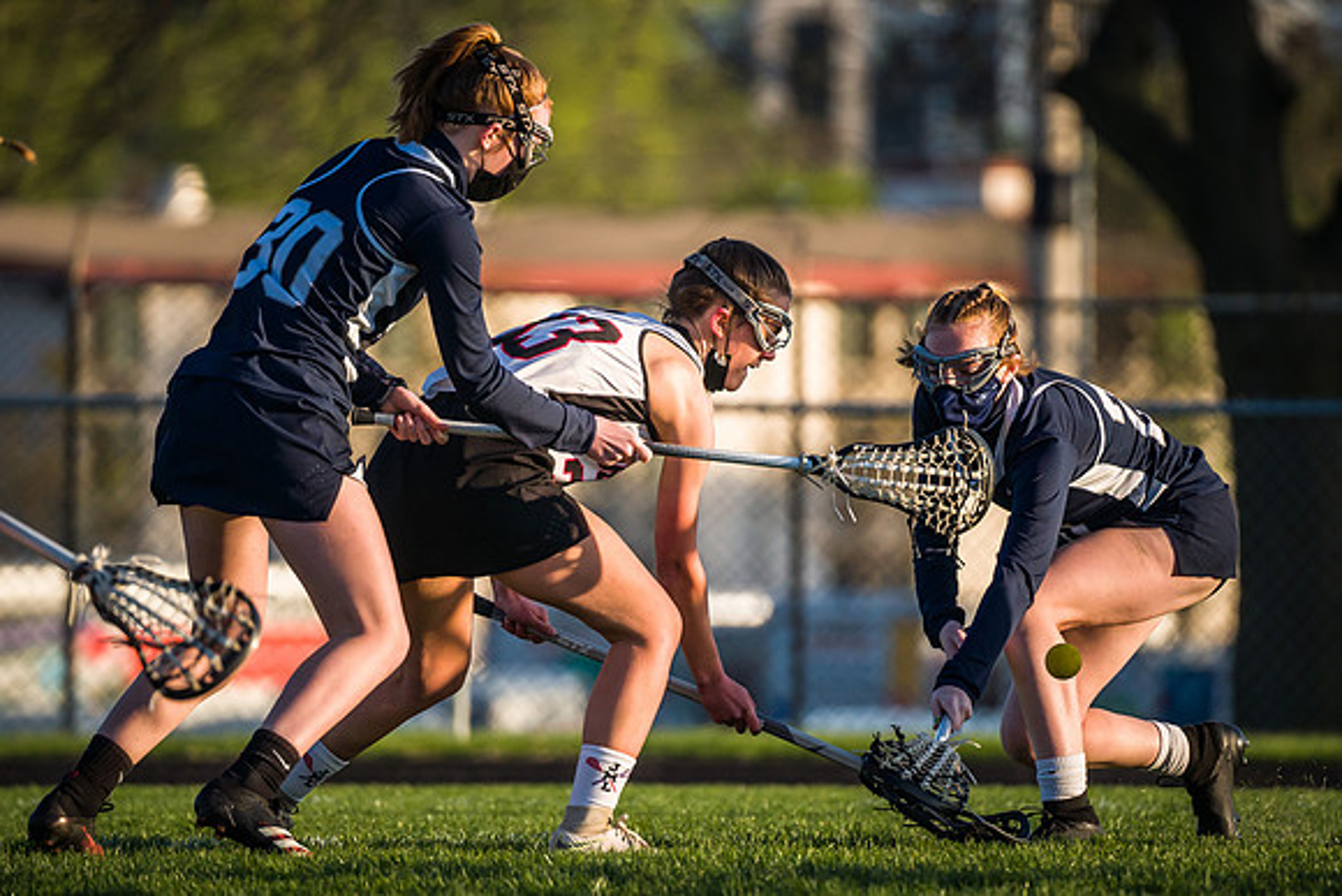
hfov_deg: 3.4
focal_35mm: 598
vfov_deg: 2.3
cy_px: 401
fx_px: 22315
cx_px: 640
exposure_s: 1/2000
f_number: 5.6
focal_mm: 400
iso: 1250
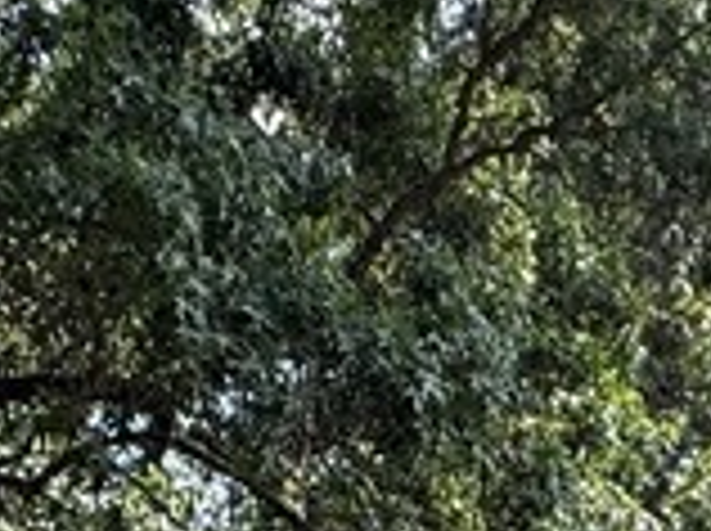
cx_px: 378
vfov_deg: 11.4
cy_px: 1485
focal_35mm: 91
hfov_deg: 21.6
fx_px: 1866
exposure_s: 1/411
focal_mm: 2.22
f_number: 2.2
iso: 64
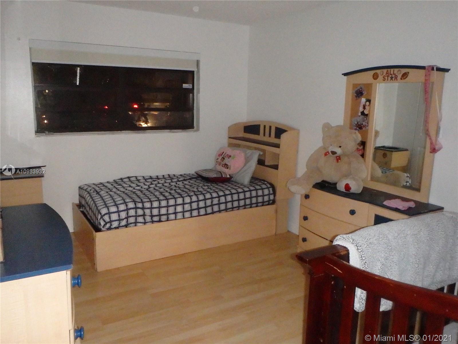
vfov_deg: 49.7
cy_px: 172
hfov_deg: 63.4
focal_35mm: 28
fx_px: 370
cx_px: 229
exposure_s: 1/30
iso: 3200
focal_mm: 5
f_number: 3.9
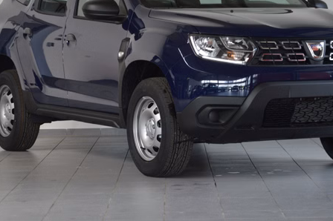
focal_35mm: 150
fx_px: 1386
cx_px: 195
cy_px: 66
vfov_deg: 9.1
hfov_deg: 13.7
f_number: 5.3
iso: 400
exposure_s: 1/100
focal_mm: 70
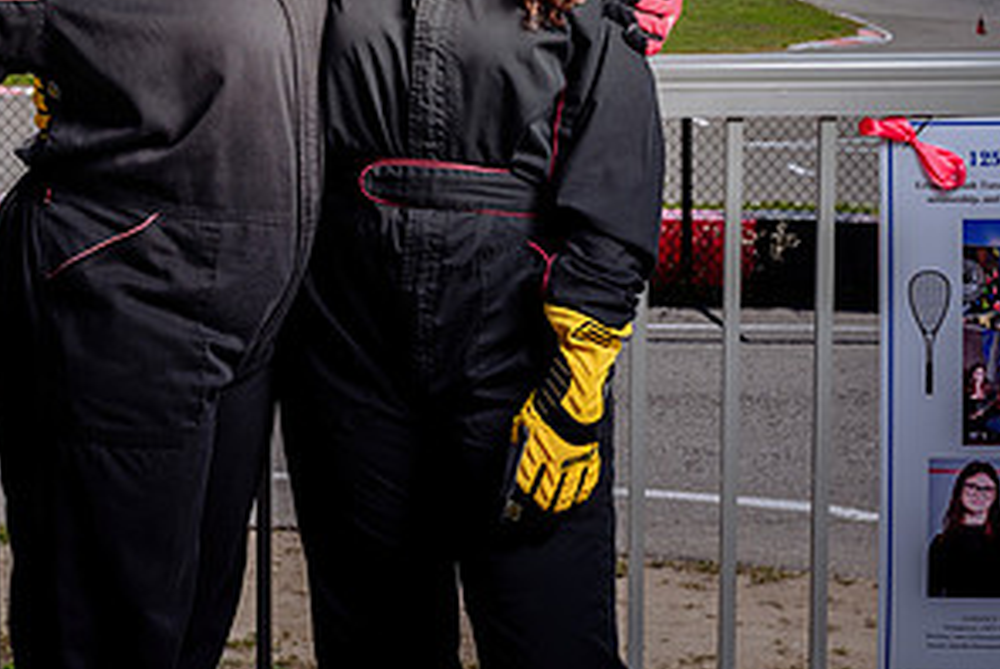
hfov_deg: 25.6
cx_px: 370
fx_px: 2197
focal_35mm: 79
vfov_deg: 17.0
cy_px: 40
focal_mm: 39
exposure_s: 1/160
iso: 64
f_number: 9
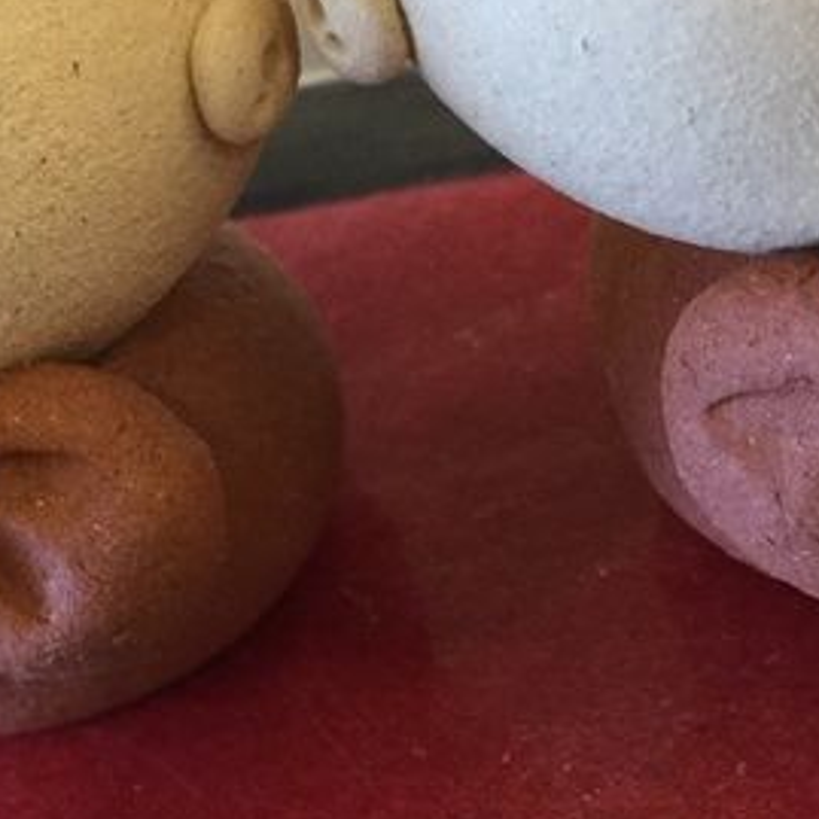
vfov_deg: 20.8
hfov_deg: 20.3
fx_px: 2222
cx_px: 38
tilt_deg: -33.1
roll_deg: +22.9
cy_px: 230
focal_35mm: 83
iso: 100
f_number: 2.4
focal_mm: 3.3
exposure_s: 1/30
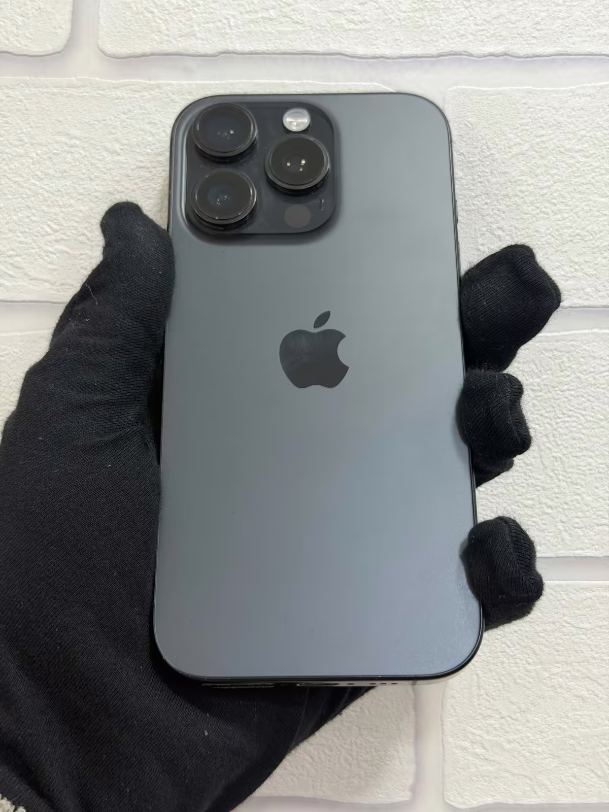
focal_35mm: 48
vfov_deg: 39.7
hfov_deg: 30.3
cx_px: 304
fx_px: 1126
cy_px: 406
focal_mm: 6.76
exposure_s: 1/50
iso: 64
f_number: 1.78
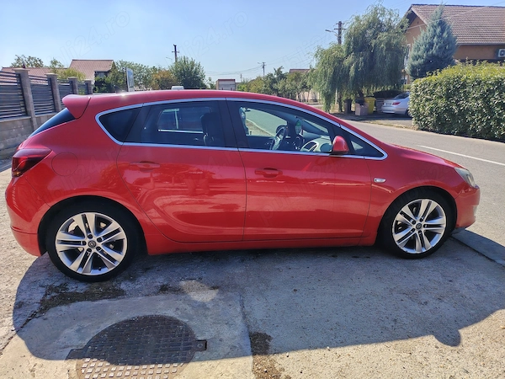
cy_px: 190
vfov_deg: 56.8
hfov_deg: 71.6
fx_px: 350
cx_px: 252
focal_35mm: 24
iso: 101
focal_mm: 5.25
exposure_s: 1/1360
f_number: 1.75
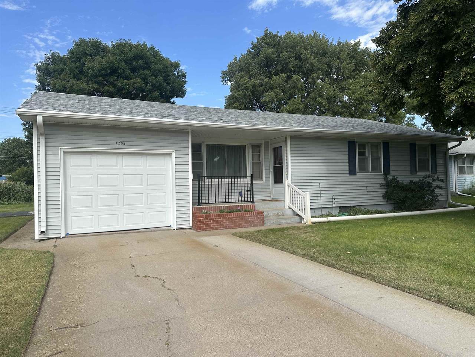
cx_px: 238
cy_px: 178
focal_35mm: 24
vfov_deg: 56.8
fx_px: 329
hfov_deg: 71.6
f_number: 1.78
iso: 80
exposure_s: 1/3472
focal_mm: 6.86
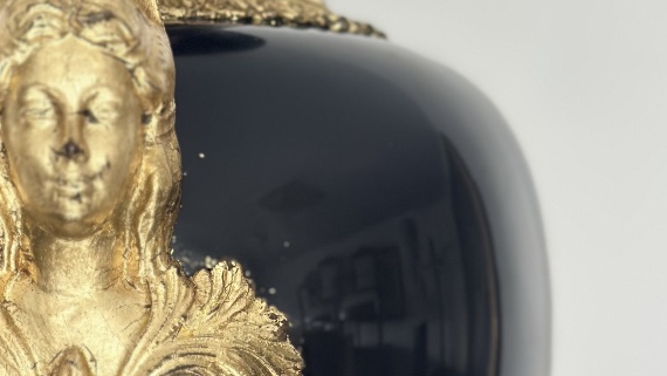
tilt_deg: -7.0
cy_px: 451
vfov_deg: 10.8
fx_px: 1946
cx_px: 150
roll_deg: -0.8
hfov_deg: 19.3
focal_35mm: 110
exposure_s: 1/60
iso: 250
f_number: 1.78
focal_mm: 6.86
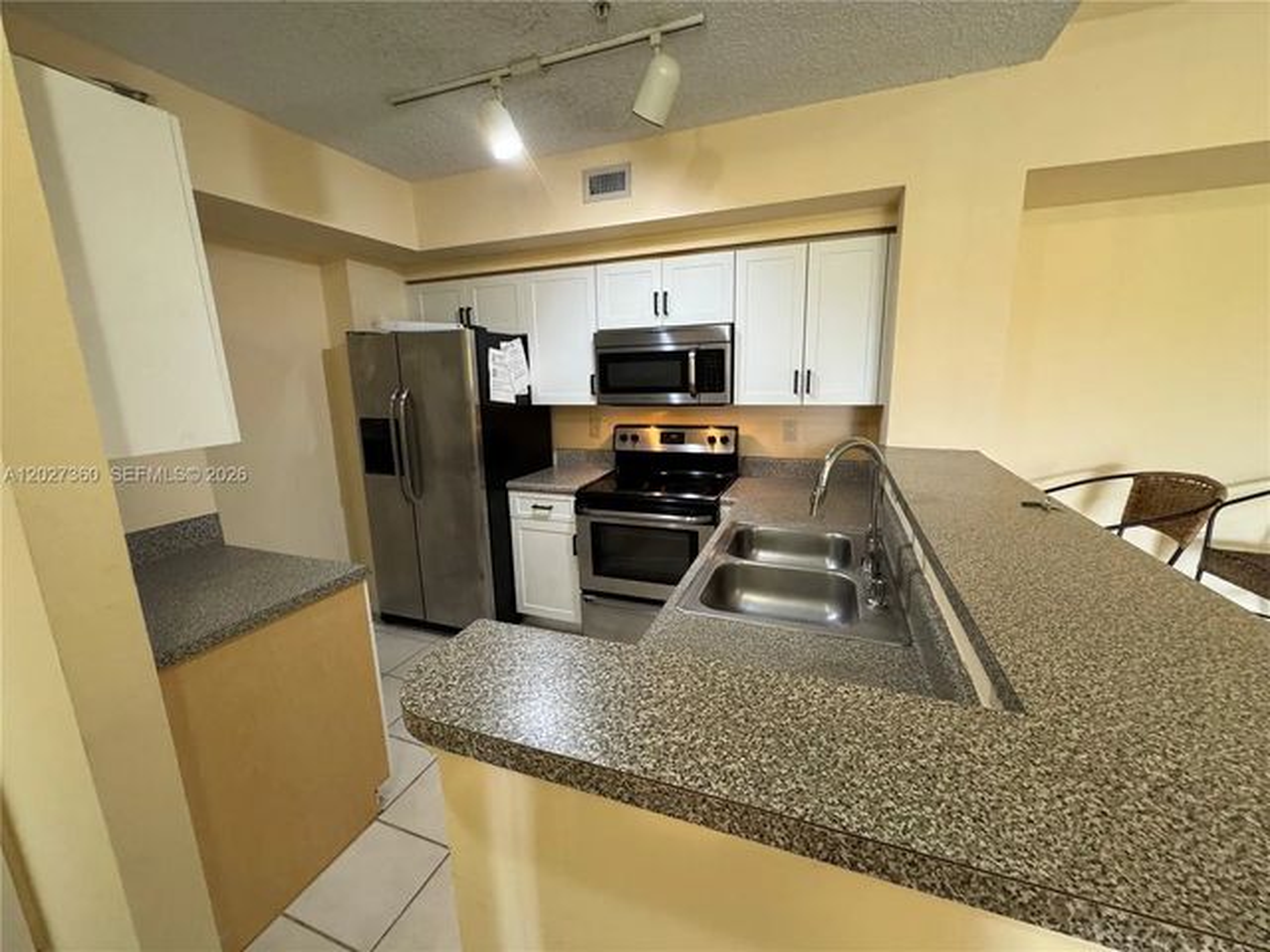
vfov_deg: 85.7
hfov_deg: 102.1
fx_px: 514
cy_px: 476
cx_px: 635
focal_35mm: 14
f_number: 2.2
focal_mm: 2.22
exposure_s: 1/60
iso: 400
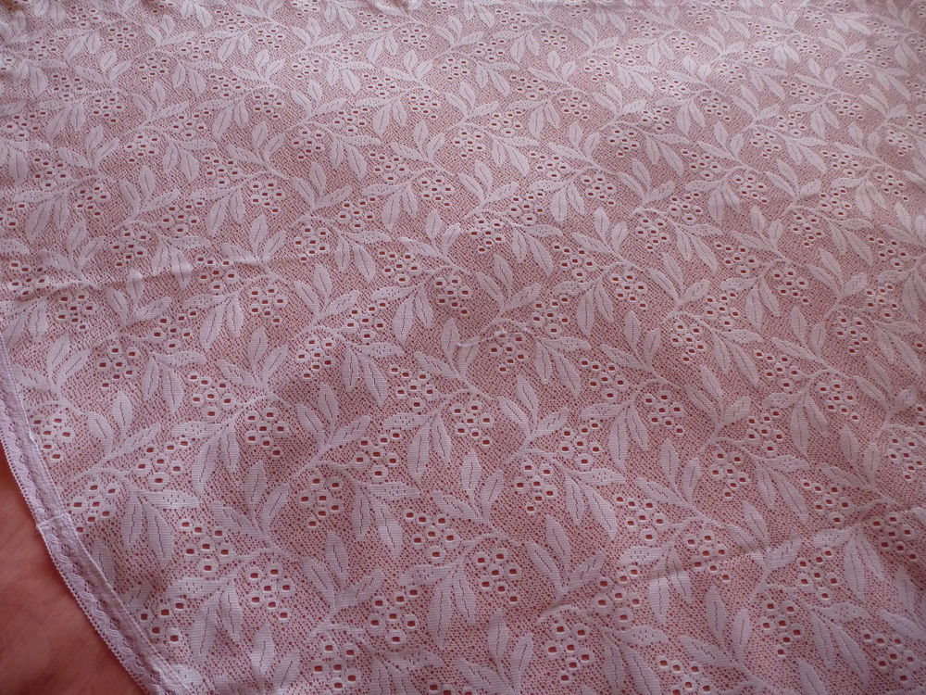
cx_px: 463
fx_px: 642
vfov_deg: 56.8
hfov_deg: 71.6
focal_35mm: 24
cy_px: 348
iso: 320
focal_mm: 4.3
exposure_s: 1/60
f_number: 3.3
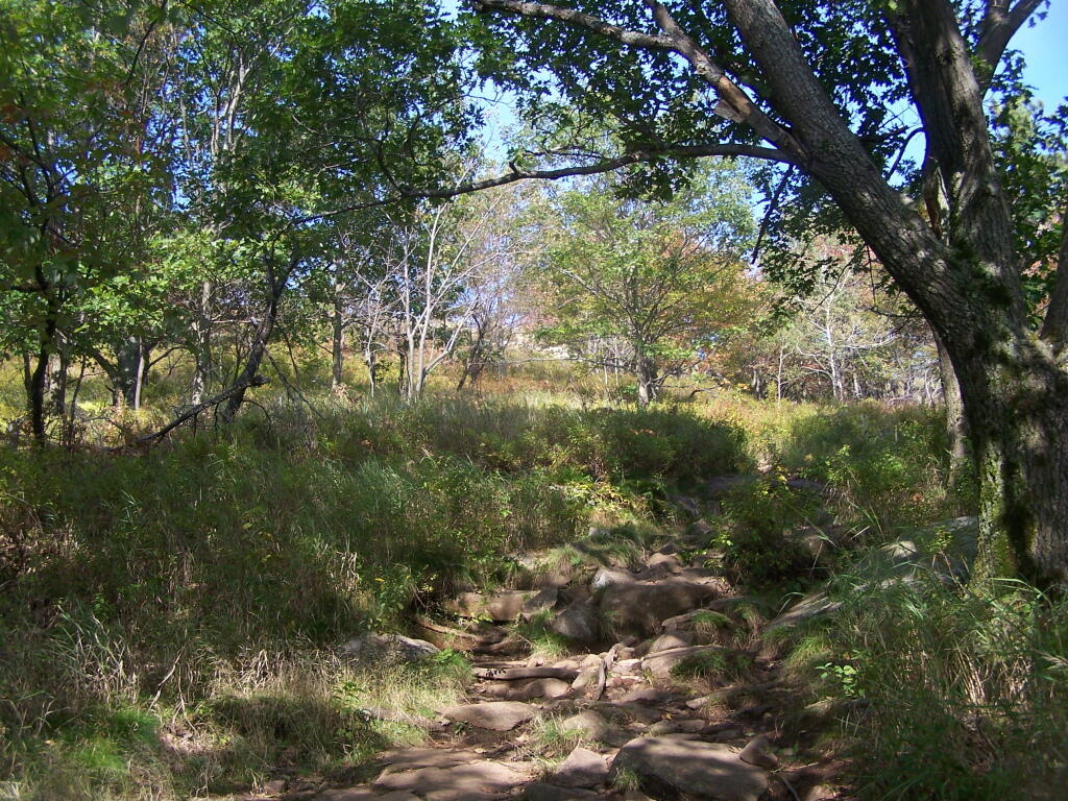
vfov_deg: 37.7
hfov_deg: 49.0
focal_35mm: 38
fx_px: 1172
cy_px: 400
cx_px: 534
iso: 80
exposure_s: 1/320
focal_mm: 6.3
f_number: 2.8
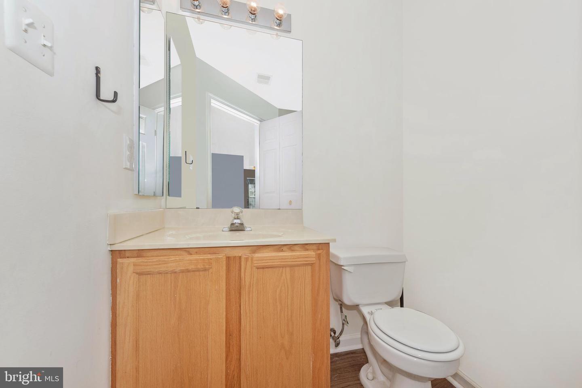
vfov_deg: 81.2
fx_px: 226
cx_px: 291
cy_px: 194
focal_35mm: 14
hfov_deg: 104.2
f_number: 7.1
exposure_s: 1/60
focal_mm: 14
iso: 80
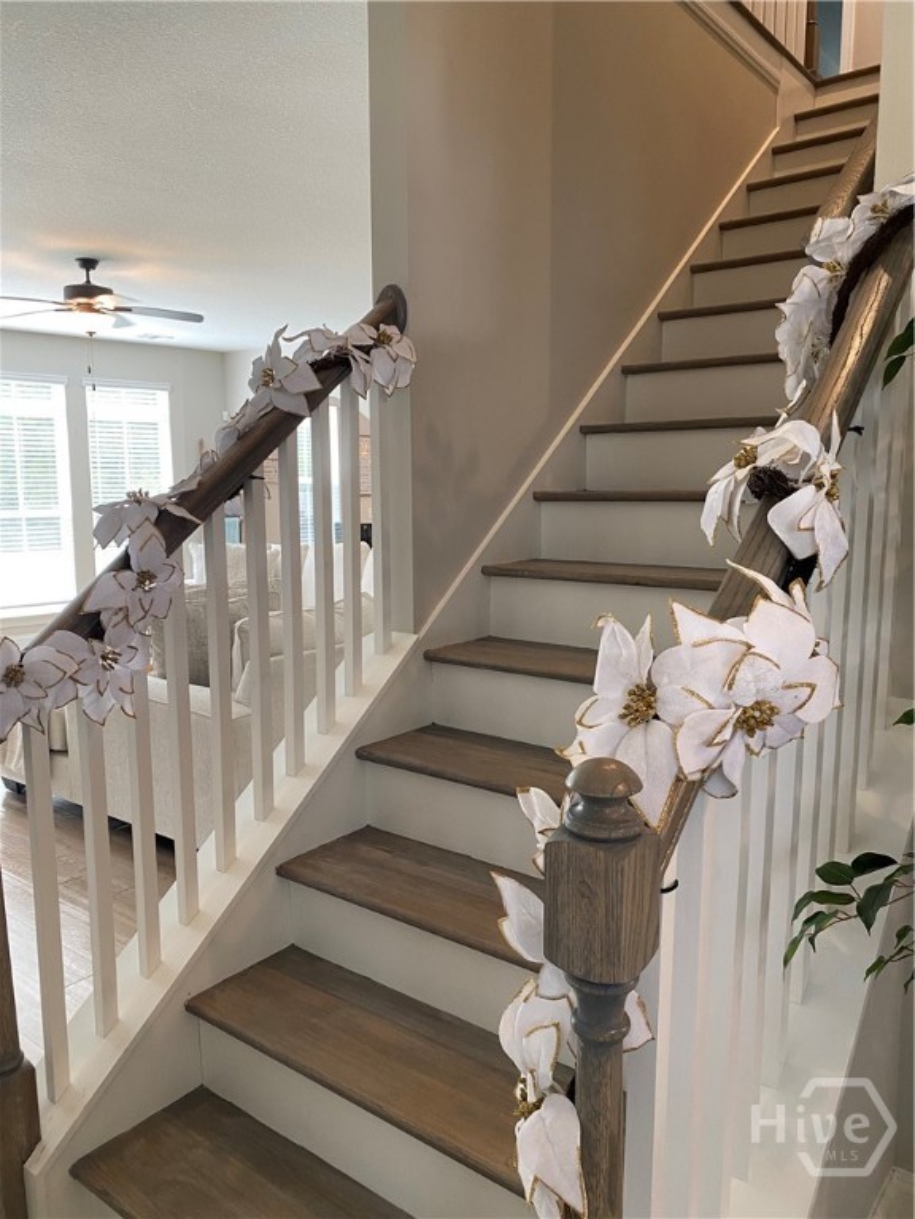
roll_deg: -0.4
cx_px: 458
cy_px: 610
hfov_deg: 53.1
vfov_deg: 67.3
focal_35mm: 26
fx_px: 916
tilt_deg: -7.5
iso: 125
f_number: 1.8
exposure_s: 1/60
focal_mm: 4.25
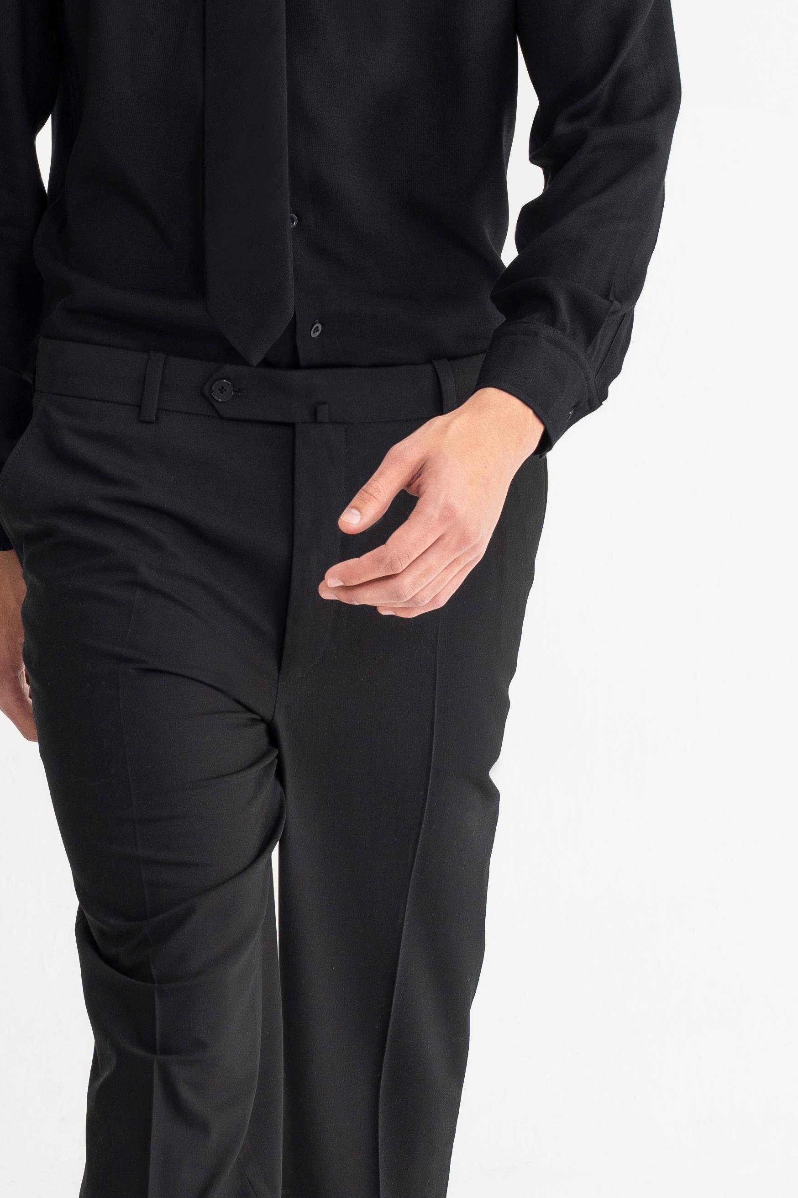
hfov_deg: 9.2
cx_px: 276
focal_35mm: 148
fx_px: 4932
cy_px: 471
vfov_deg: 13.8
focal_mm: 55.5
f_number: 7.1
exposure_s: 1/125
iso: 100
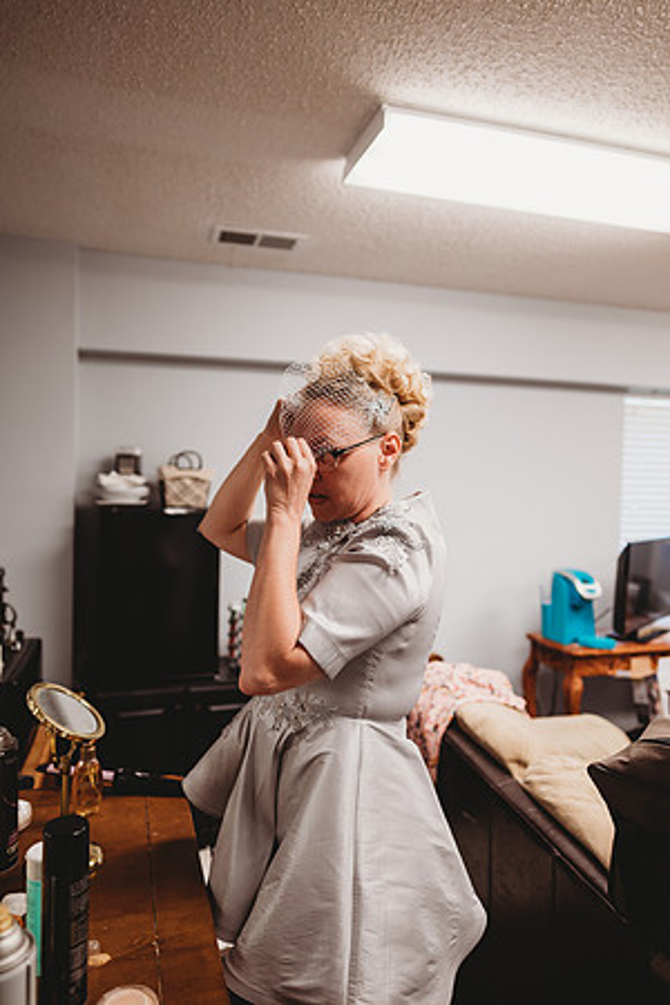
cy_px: 502
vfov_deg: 73.7
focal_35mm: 24
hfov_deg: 53.1
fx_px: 670
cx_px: 335
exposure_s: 1/125
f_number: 2.2
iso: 200
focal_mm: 24
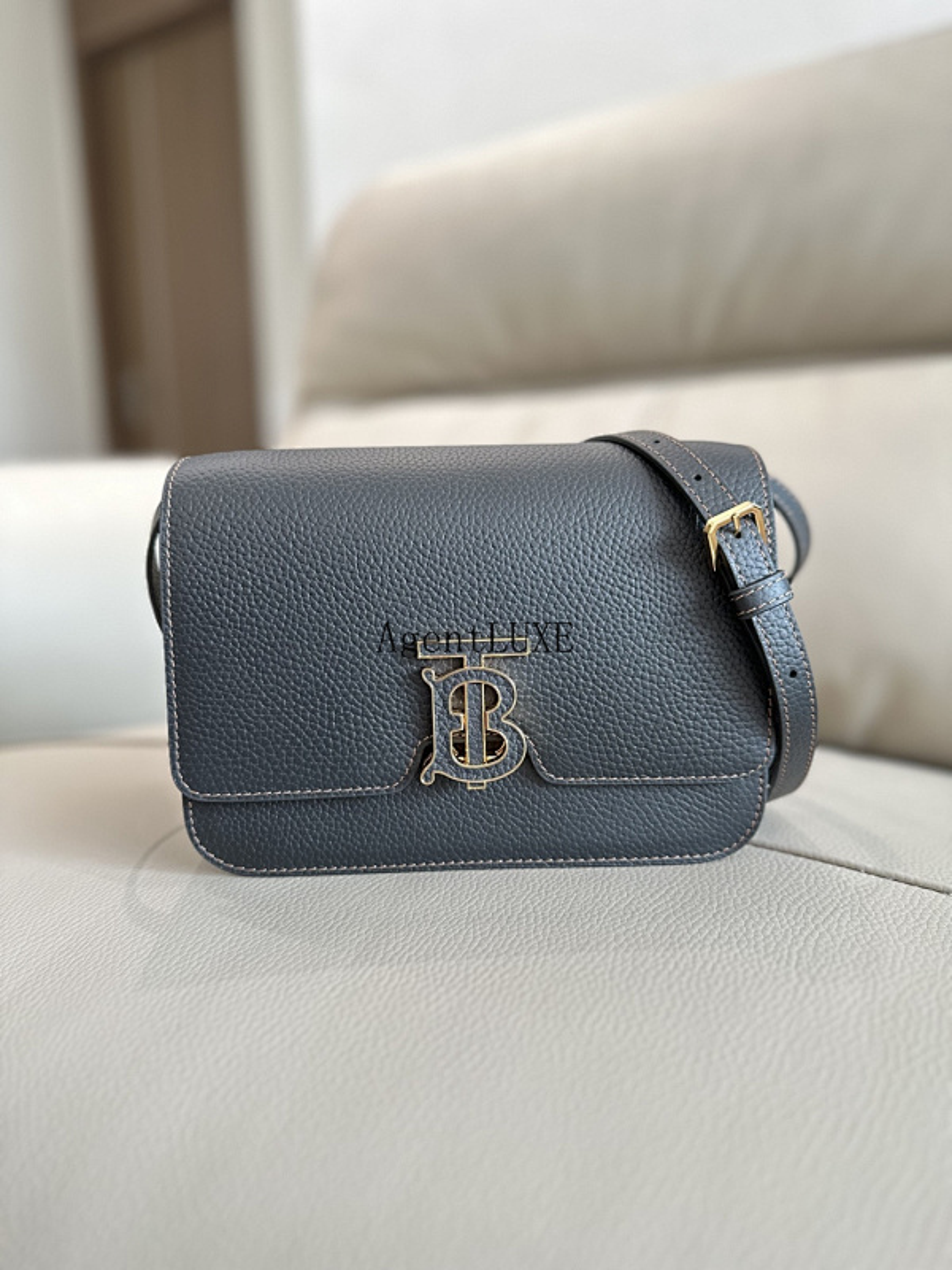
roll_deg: +1.6
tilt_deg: -10.1
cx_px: 476
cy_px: 635
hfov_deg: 56.8
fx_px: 880
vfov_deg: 71.6
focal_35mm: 24
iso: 160
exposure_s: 1/52
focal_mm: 6.86
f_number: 1.78
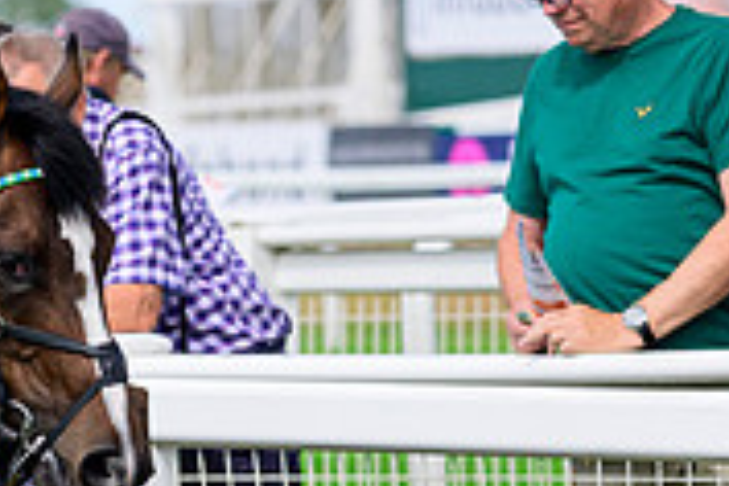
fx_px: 10590
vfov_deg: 2.6
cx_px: -272
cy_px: 706
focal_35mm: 523
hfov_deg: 3.9
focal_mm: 160
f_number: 5
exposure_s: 1/3200
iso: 800
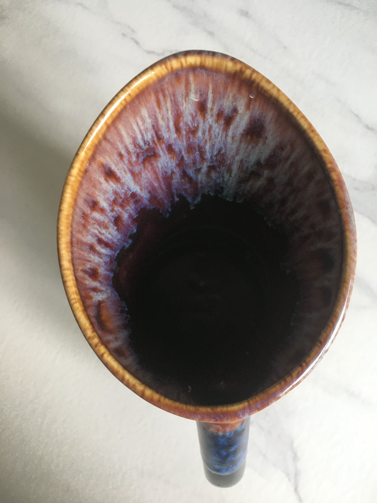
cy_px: 252
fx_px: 421
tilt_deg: -77.1
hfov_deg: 48.2
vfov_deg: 61.7
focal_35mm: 29
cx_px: 188
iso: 64
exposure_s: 1/33
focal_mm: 4.15
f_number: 2.2
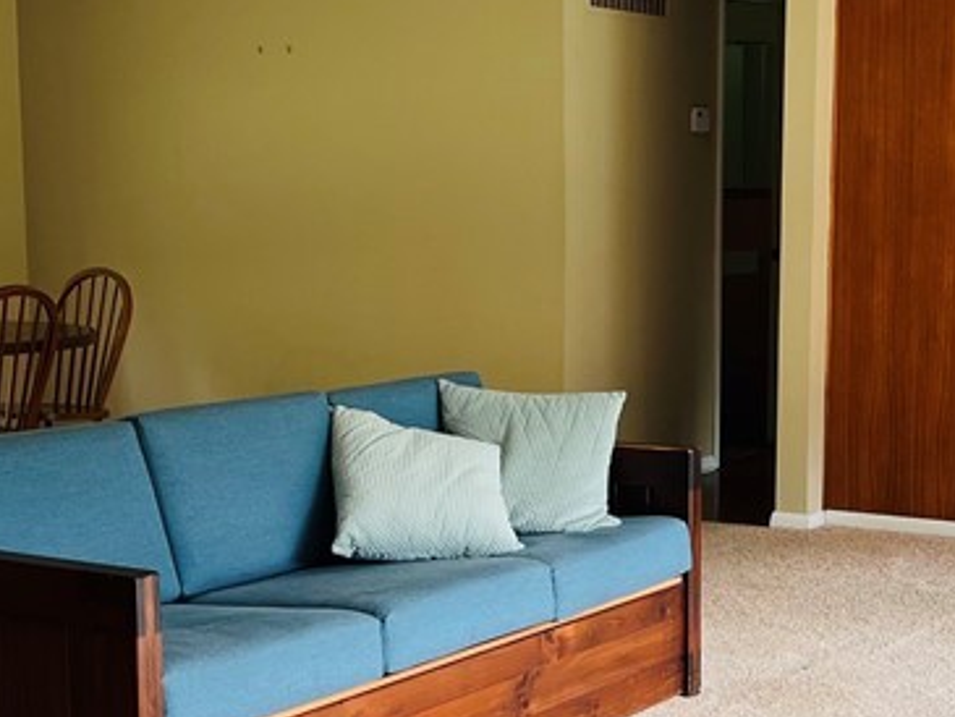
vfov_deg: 20.1
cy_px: 476
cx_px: 604
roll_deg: +0.3
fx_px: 2015
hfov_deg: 26.6
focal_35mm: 73
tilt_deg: -8.8
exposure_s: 1/121
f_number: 1.5
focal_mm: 5.7
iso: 64
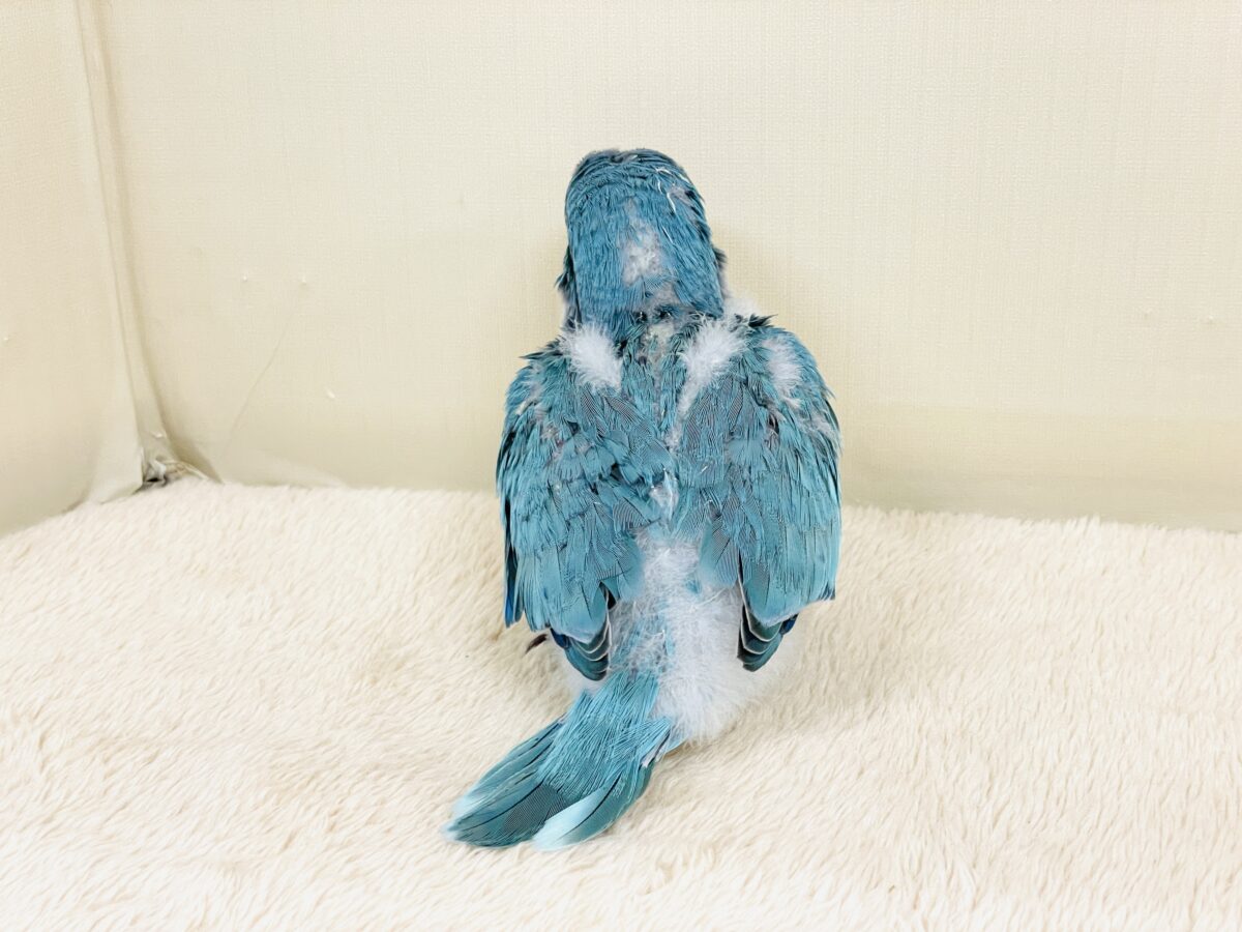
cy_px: 466
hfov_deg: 36.8
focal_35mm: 52
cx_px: 621
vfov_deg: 28.0
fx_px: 1866
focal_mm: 6
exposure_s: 1/116
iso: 125
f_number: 2
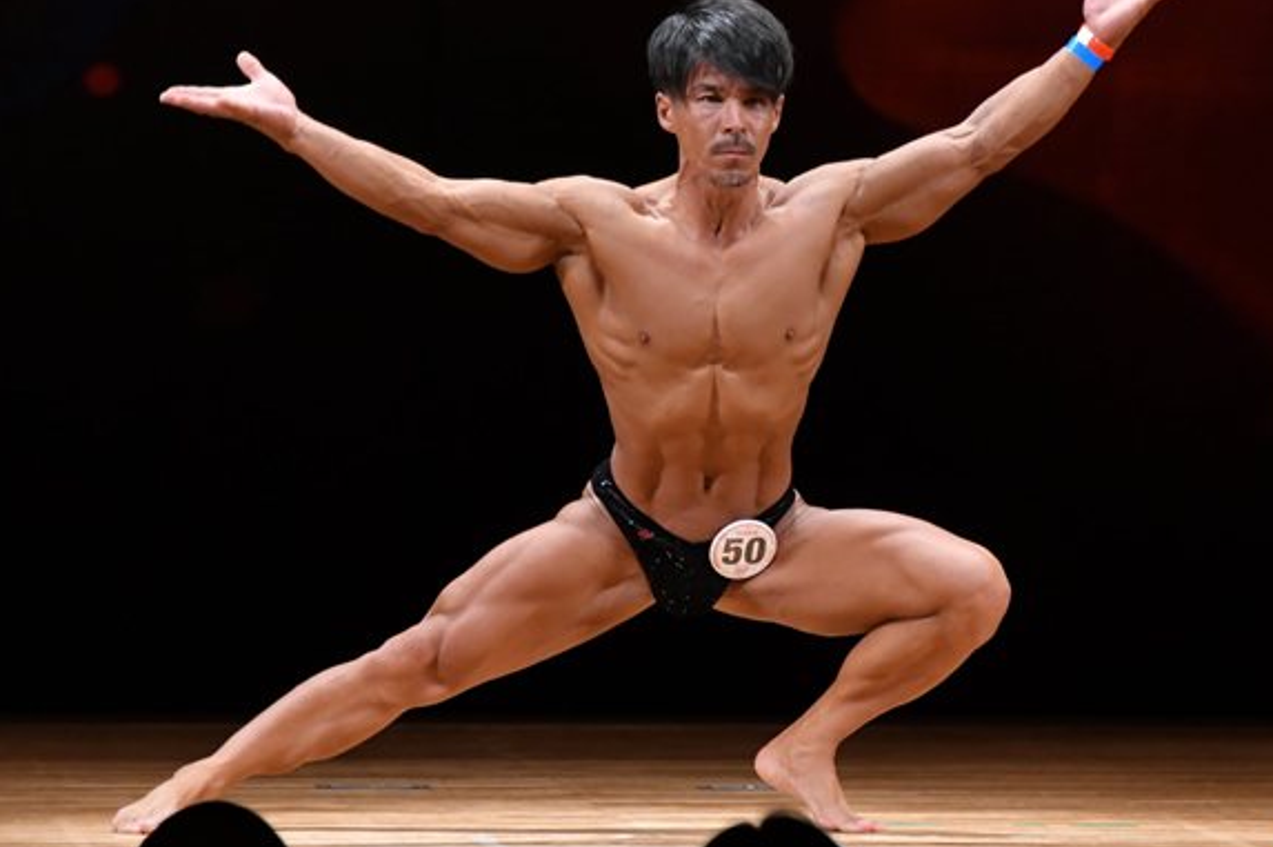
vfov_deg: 3.4
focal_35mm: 406
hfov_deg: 5.1
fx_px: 14344
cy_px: 494
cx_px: 765
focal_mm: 200
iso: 3200
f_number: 5.6
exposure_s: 1/400
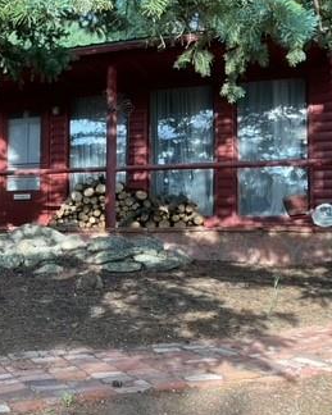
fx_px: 688
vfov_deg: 33.6
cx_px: -68
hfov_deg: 24.5
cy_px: 215
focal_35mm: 56
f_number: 1.8
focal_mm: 3
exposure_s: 1/120
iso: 32
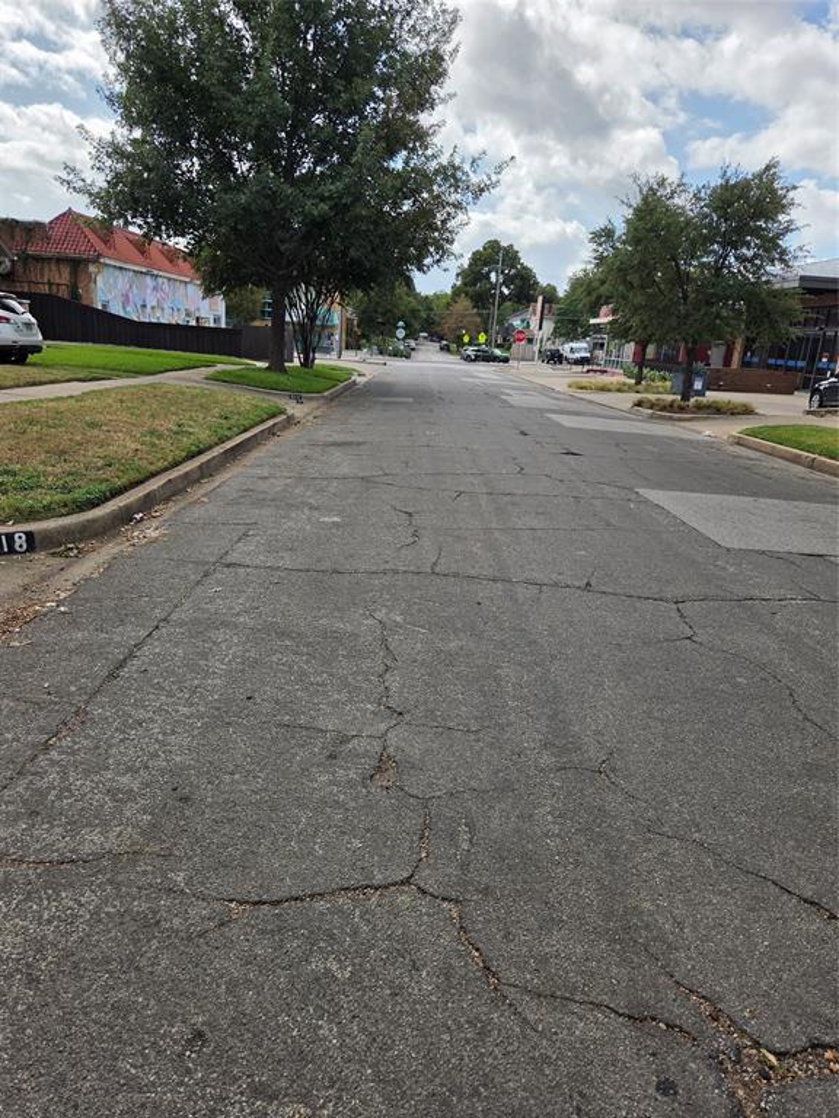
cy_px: 559
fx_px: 743
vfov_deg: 73.9
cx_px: 420
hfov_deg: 58.9
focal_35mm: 23
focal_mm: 5.4
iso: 80
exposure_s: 1/5002
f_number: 1.8
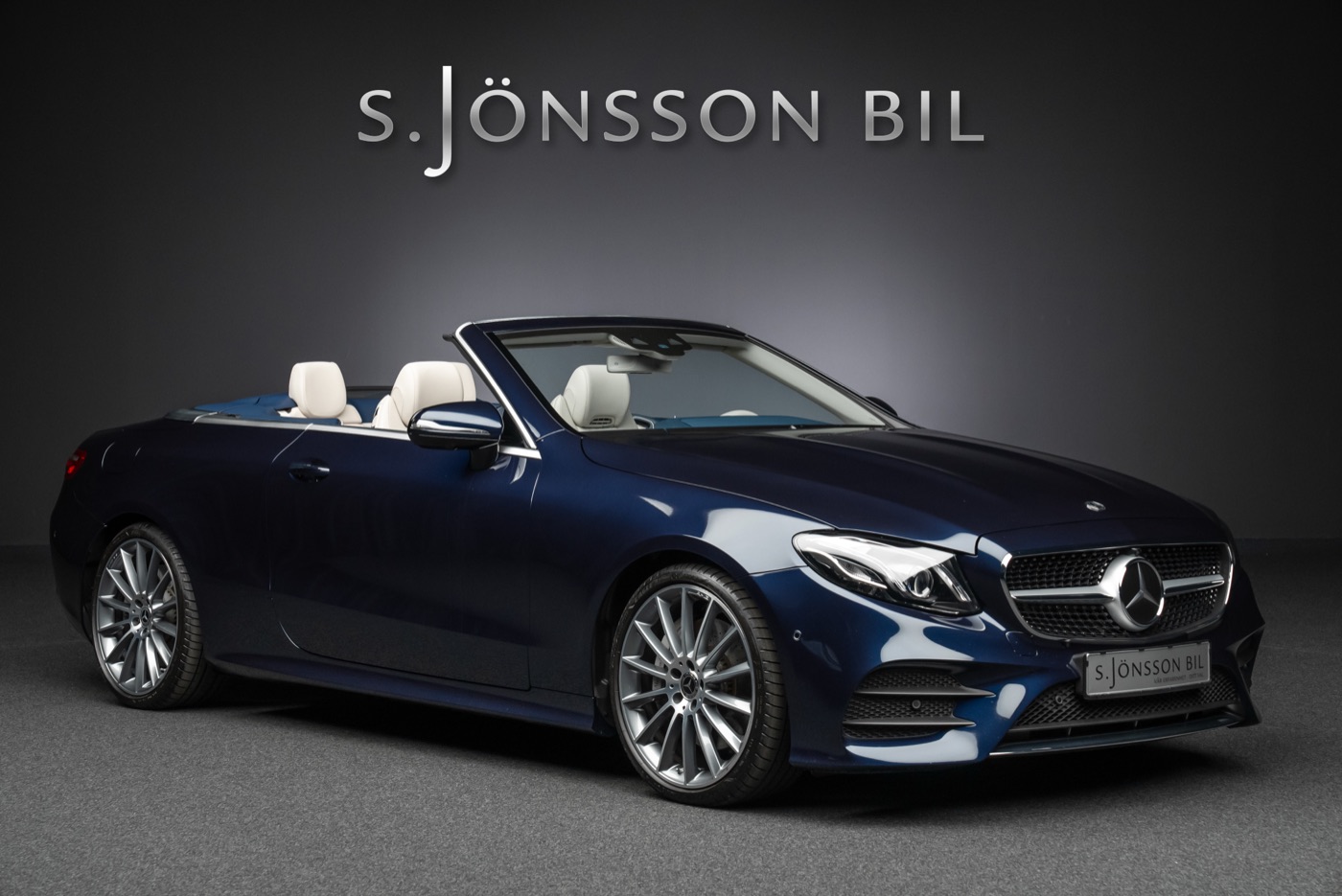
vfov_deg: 20.0
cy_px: 448
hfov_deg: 29.6
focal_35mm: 68
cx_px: 671
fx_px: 2536
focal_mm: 68
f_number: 7.1
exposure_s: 1/100
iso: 2500
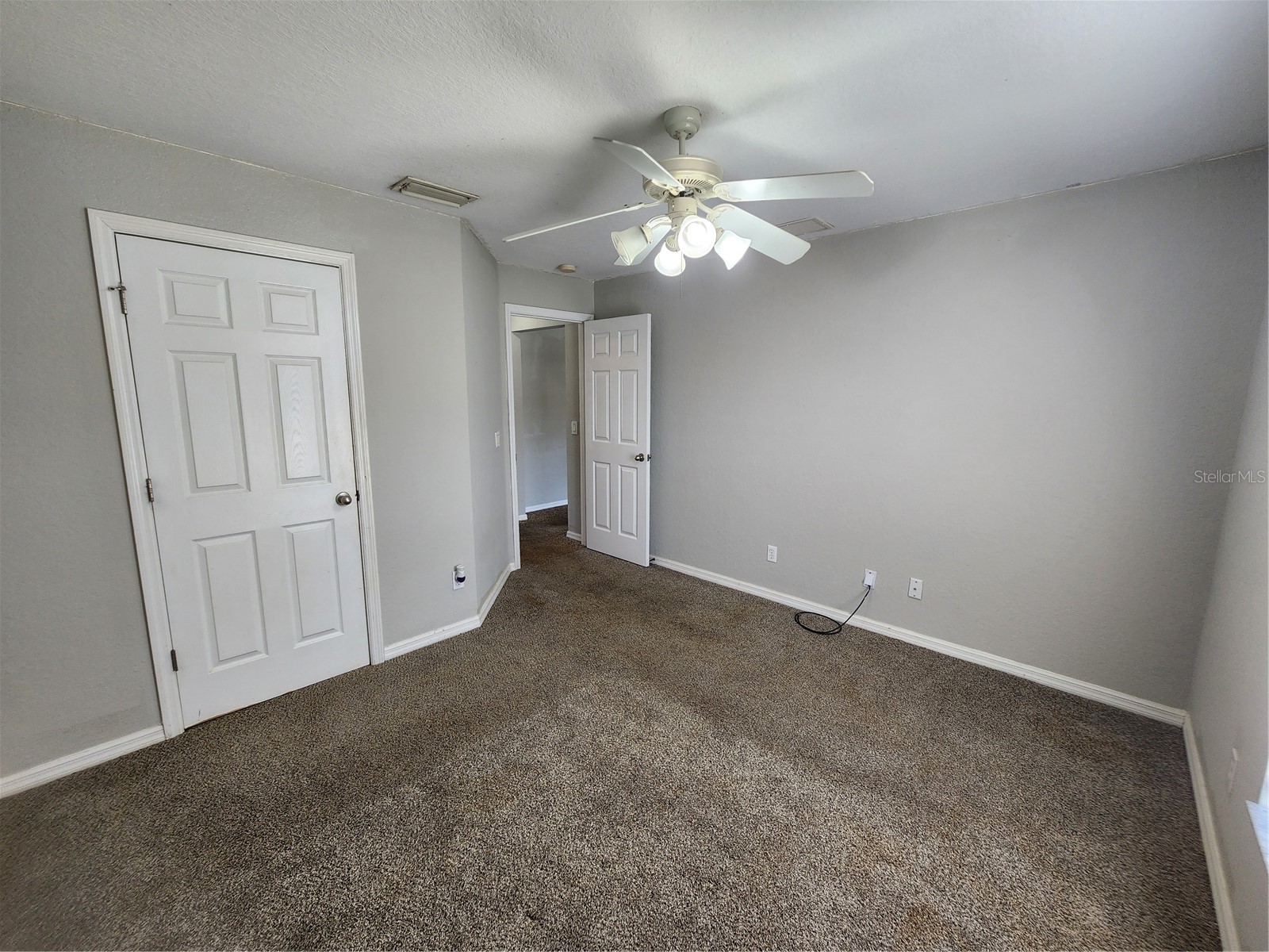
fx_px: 477
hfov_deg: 106.2
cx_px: 634
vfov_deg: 89.9
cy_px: 476
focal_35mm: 13
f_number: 2.2
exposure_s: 1/60
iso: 125
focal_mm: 2.2
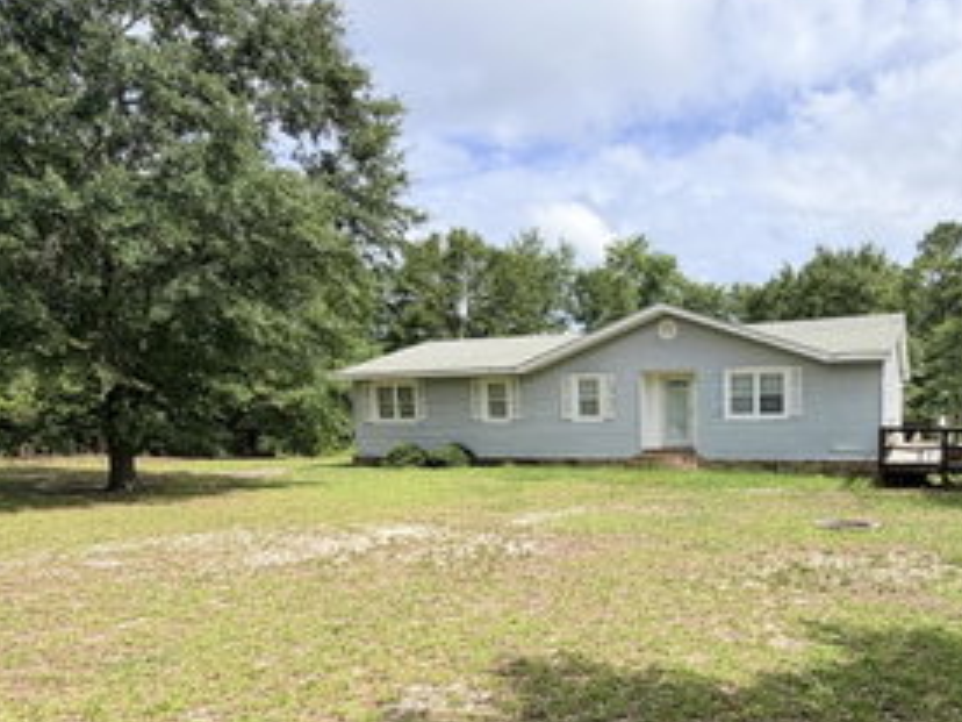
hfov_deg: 64.5
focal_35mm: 26
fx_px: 723
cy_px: 478
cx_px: 683
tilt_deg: -3.5
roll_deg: +1.0
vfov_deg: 52.1
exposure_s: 1/985
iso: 20
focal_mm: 2.22
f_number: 2.2
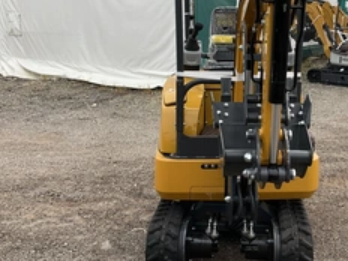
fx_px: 503
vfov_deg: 28.7
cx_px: 228
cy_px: 69
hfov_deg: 37.8
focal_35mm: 50
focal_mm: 3
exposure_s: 1/248
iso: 25
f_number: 1.8
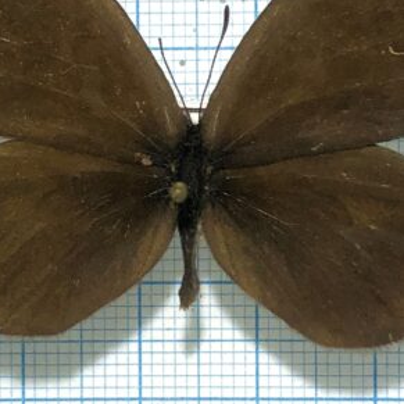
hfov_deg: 48.4
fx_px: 449
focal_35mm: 34
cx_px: 197
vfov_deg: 47.8
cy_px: 142
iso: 20
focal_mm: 3.99
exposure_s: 1/695
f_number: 1.8
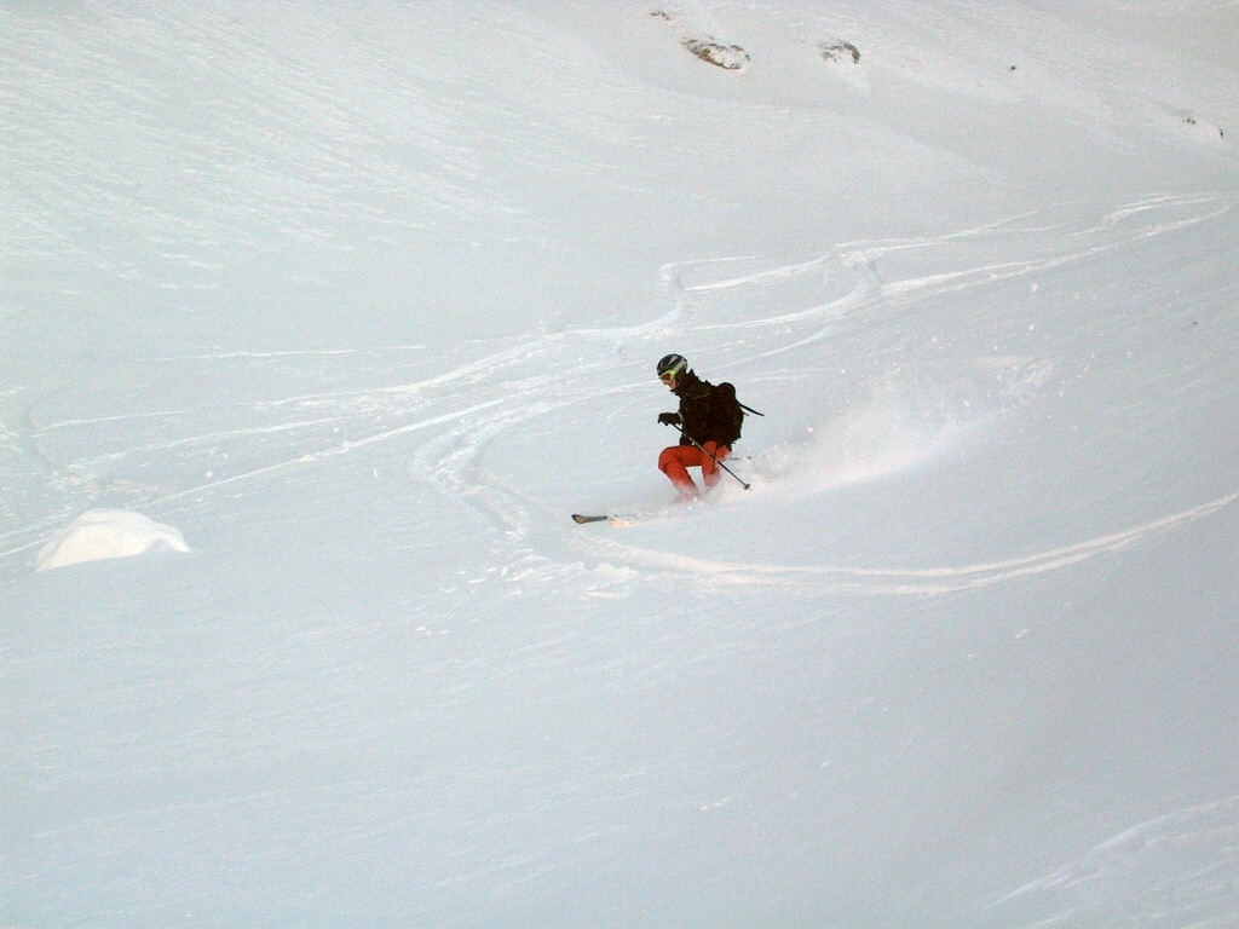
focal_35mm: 162
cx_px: 620
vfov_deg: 9.2
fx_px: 5798
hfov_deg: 12.2
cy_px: 464
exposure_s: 1/391
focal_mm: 16.2
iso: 100
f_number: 4.9
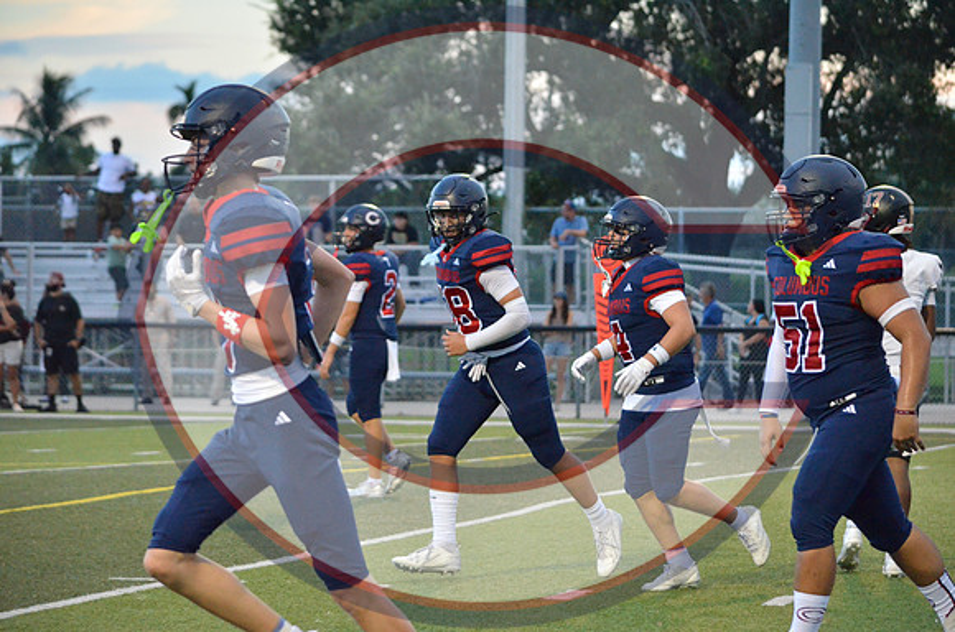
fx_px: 4367
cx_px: 478
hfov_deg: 12.5
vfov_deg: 8.3
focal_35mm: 165
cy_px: 316
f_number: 4.8
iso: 3600
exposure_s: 1/500
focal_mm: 110
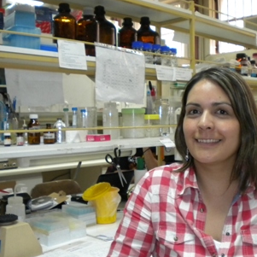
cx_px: 130
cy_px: 138
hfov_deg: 36.8
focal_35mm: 46
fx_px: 386
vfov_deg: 36.8
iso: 400
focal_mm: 6.3
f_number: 3.1
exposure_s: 1/31.4
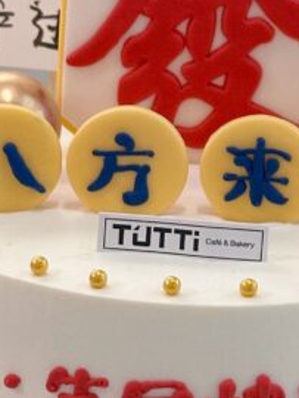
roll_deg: -3.2
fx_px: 2093
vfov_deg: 10.8
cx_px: 136
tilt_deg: -20.6
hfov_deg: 8.2
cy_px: 254
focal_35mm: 182
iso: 200
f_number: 1.78
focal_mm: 6.86
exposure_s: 1/50
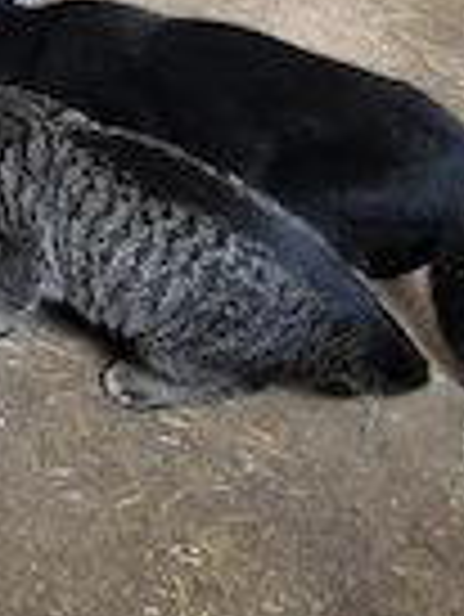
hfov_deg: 18.2
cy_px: 72
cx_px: -122
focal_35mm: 76
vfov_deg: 24.9
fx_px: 1356
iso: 800
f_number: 1.8
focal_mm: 5.4
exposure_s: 1/25.1
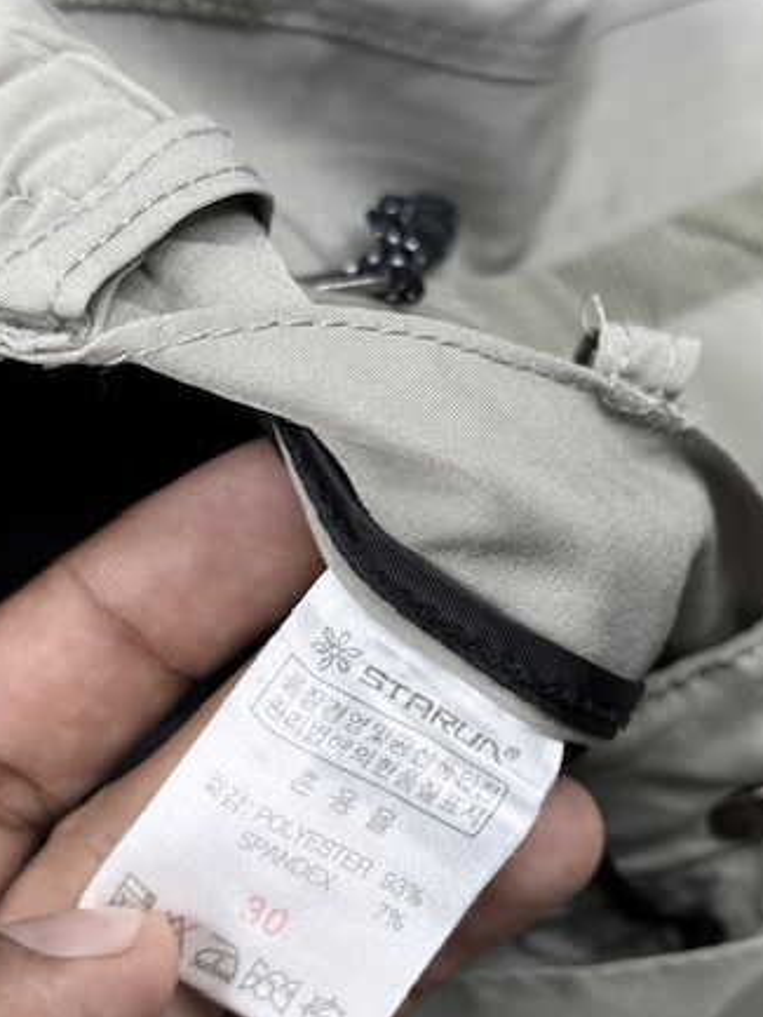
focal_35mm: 71
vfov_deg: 27.3
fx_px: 2086
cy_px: 608
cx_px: 460
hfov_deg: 20.7
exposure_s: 1/100
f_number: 1.78
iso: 50
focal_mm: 6.76
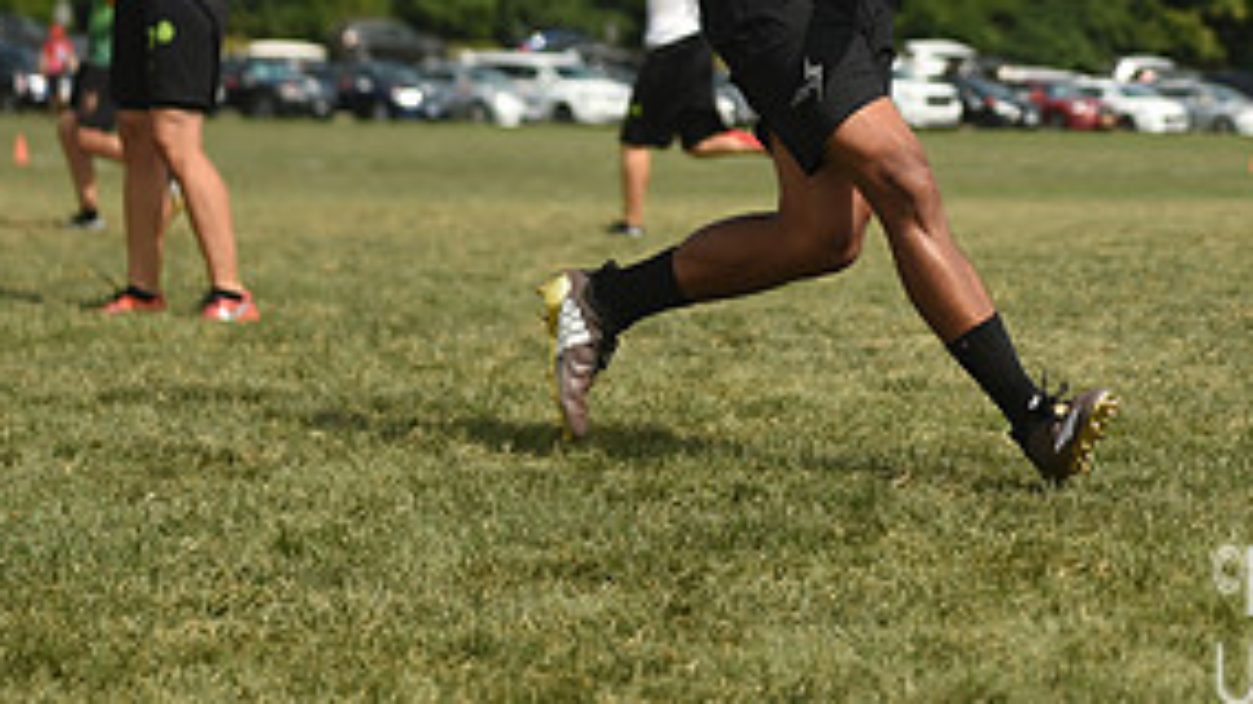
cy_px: -86
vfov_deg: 8.1
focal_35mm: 149
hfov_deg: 14.4
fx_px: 4948
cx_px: 932
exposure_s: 1/2000
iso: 100
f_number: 3.2
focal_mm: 70
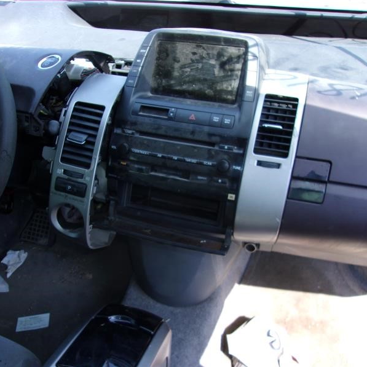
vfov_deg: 51.1
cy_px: 184
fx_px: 384
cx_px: 172
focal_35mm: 32
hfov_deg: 51.1
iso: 80
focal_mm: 4.9
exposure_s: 1/110
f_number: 3
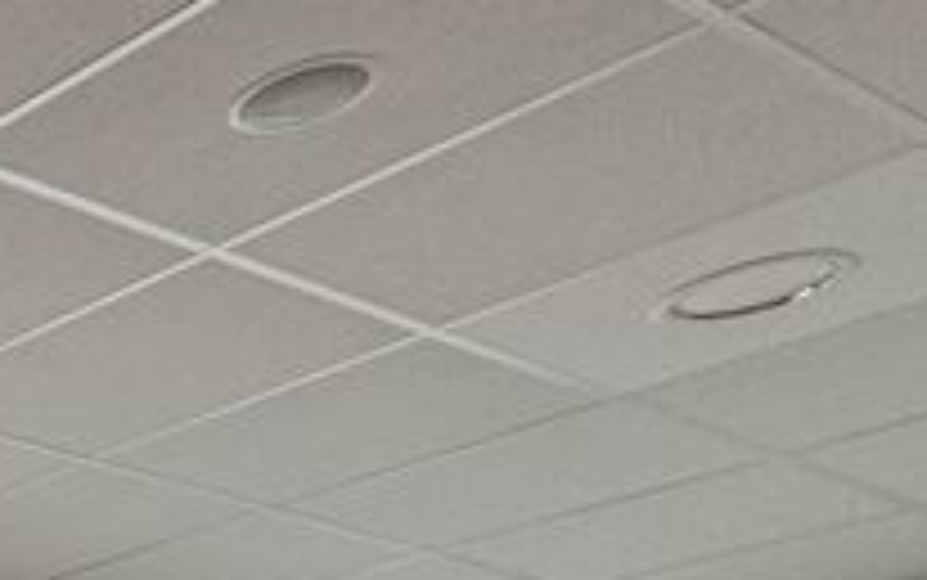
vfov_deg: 13.8
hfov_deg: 18.1
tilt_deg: -6.7
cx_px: -994
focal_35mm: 69
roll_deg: +0.6
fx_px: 1744
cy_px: 1367
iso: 80
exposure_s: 1/99
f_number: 2.2
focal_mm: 2.22
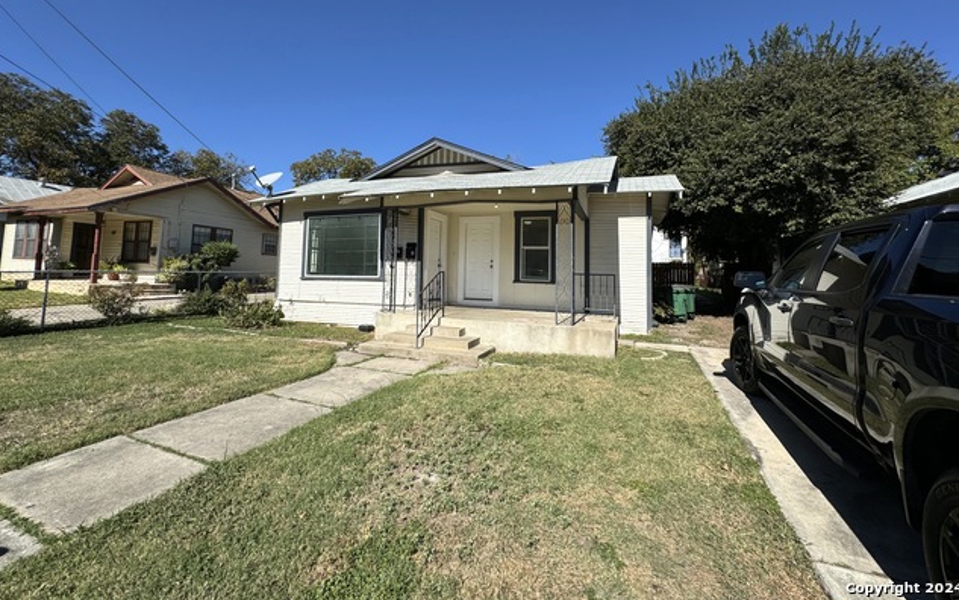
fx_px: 392
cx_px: 482
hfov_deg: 101.4
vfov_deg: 74.3
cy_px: 252
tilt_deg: +3.9
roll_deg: -1.2
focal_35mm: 15
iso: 50
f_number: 2.2
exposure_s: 1/2874
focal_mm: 2.22
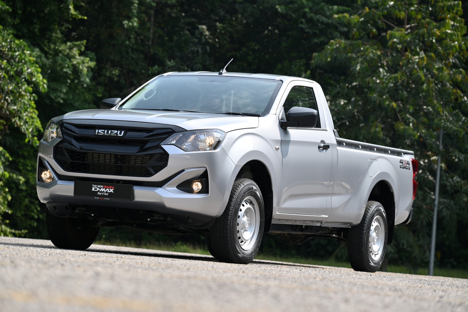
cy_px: 156
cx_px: 234
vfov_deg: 11.4
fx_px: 1560
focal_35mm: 120
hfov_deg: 17.1
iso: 250
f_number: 5
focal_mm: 120
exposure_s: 1/1600
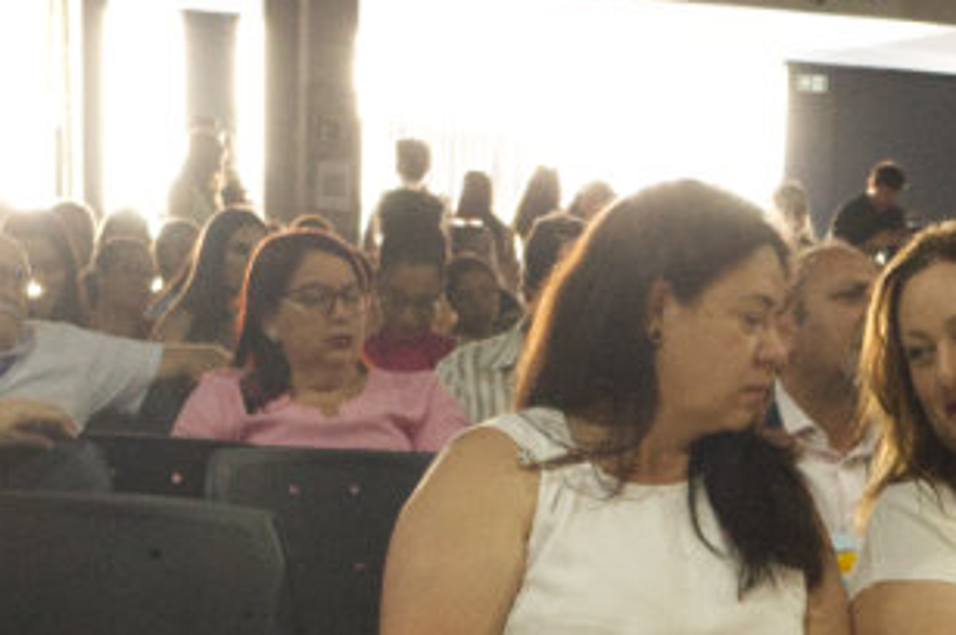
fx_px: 3634
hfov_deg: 14.2
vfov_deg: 9.6
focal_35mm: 137
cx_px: 1336
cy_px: 1063
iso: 10000
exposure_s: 1/100
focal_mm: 35
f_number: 5.6
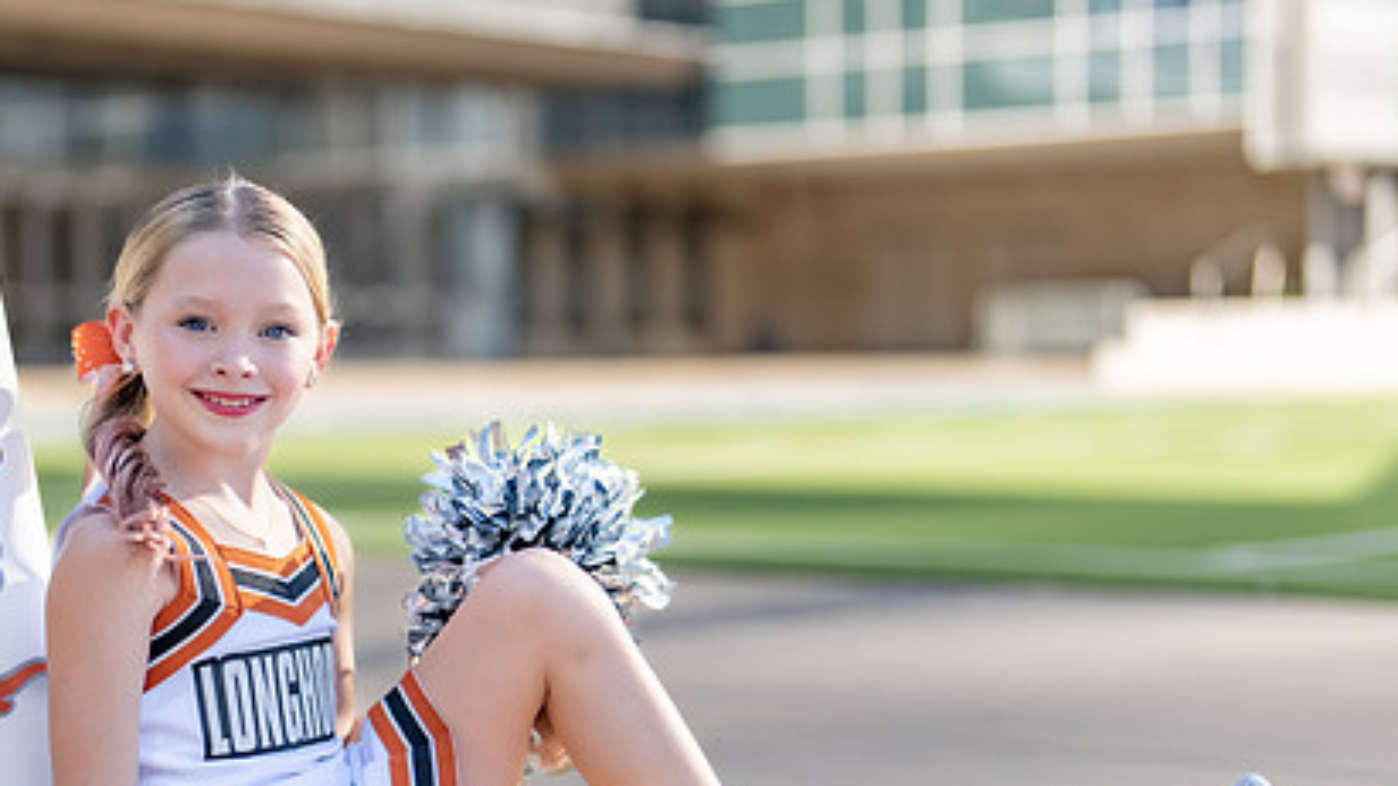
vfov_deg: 12.8
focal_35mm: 94
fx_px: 3484
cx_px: 324
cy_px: 680
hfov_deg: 22.4
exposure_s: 1/3200
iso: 100
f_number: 1.2
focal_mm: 50
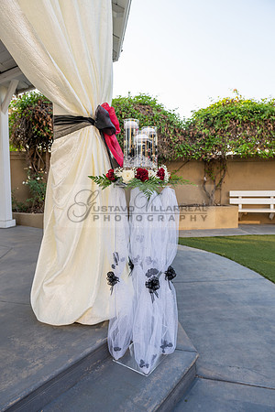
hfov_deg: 53.1
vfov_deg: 73.7
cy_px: 206
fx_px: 275
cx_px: 138
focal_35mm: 24
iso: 200
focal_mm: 24
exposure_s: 1/160
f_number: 5
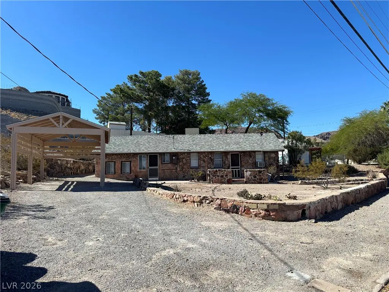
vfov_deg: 56.8
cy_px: 146
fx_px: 270
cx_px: 194
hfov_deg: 71.6
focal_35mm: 24
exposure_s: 1/4184
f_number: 1.78
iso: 80
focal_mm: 6.86
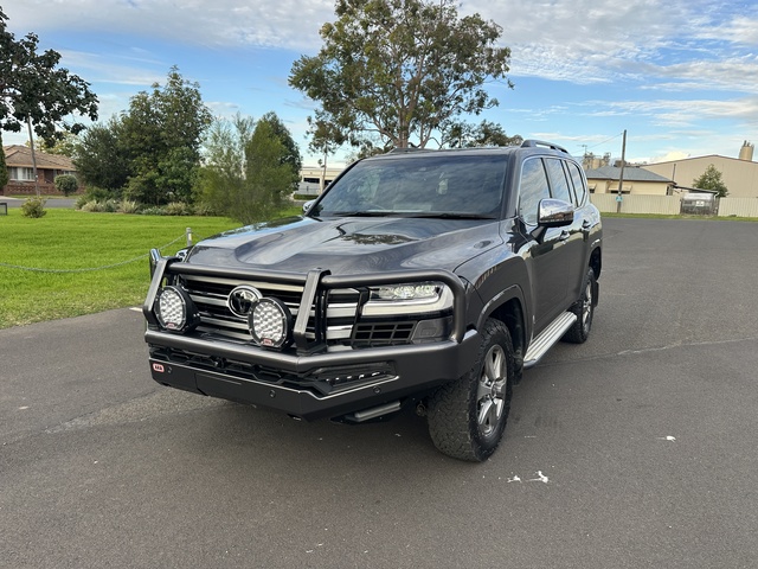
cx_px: 379
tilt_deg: -6.4
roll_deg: -2.4
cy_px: 284
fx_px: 526
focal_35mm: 24
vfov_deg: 56.8
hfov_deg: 71.6
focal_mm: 6.86
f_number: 1.78
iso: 80
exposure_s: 1/634
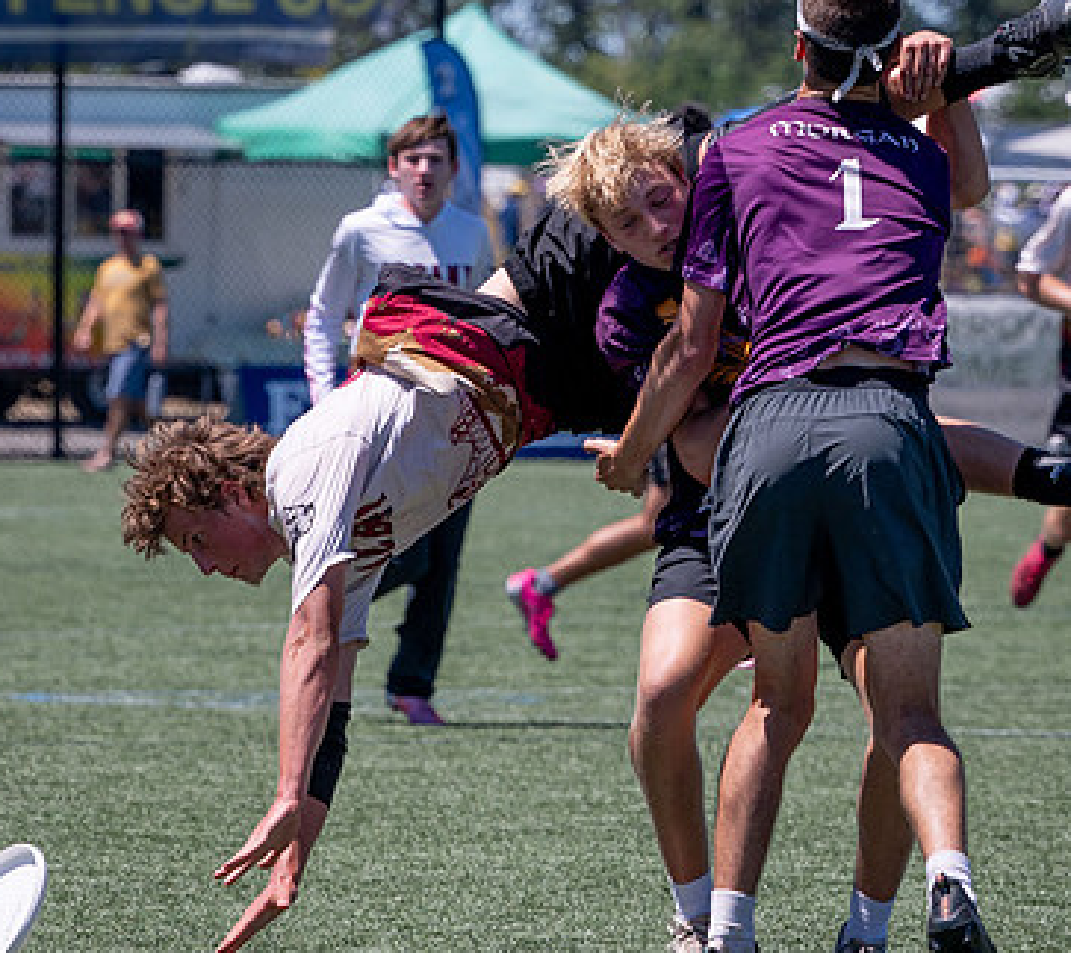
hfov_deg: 4.1
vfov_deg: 3.6
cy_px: 636
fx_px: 15108
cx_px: 94
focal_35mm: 456
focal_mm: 135
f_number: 4
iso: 90
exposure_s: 1/2000
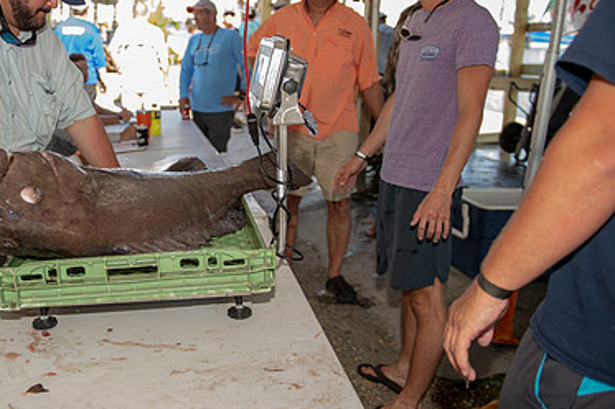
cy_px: 155
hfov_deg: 45.4
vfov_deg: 31.7
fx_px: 717
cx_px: 185
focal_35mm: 42
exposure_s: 1/160
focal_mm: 27
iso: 50
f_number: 2.8
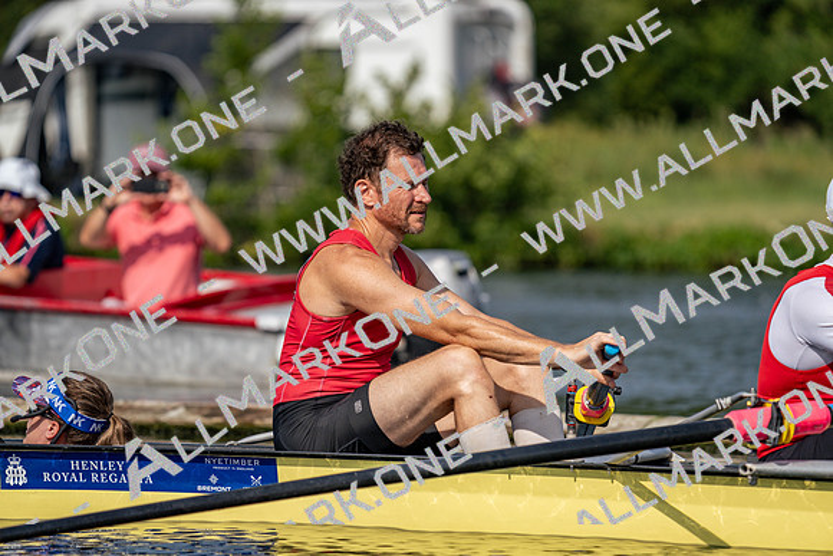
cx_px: 416
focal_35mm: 376
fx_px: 8702
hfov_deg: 5.5
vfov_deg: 3.7
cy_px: 278
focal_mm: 376
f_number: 6.3
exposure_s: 1/1600
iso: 160
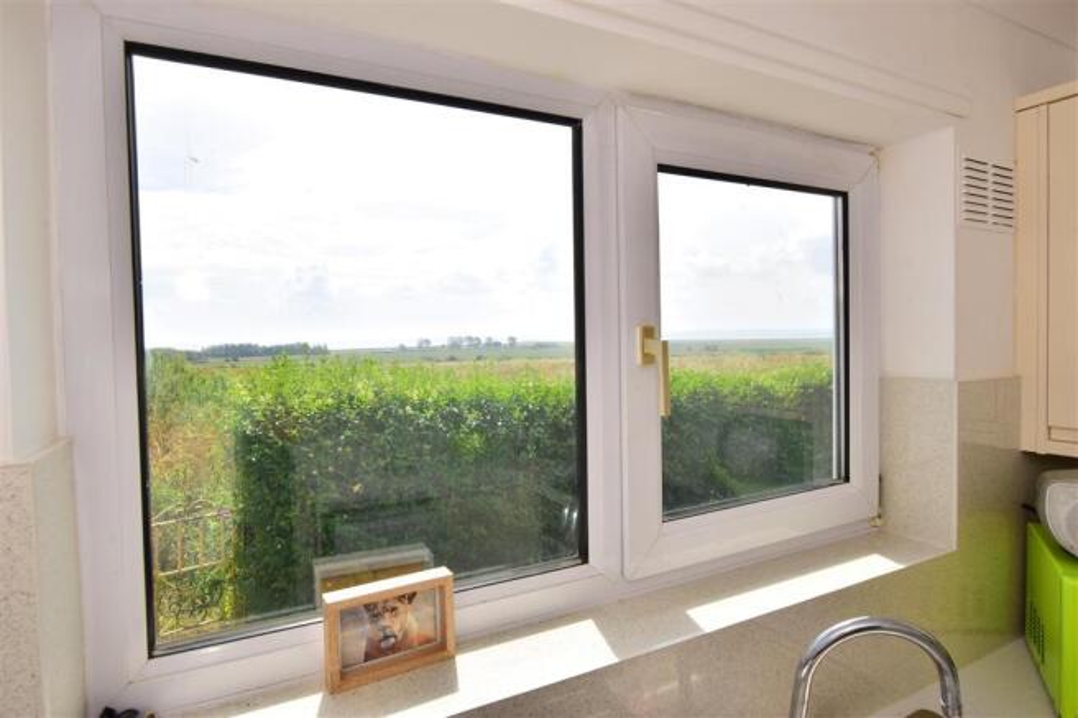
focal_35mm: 20
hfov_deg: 85.4
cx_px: 539
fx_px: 584
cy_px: 359
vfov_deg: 63.2
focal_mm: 13
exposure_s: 1/200
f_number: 22
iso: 400
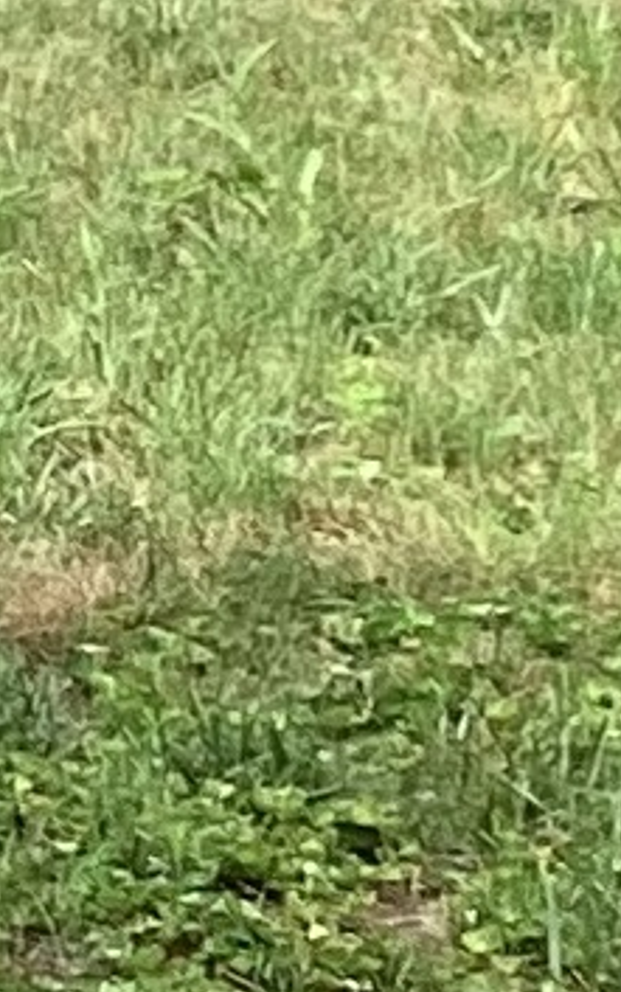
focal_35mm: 286
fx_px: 7735
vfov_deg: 7.2
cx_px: -2478
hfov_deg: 4.1
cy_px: -725
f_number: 2.4
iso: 25
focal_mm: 3.3
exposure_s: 1/394
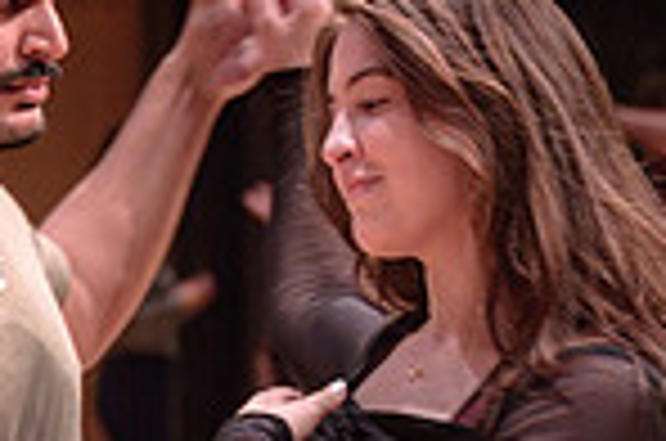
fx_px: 4430
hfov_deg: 8.6
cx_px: 228
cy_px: 683
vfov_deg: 5.6
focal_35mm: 240
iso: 1600
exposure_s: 1/200
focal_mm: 52
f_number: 2.8
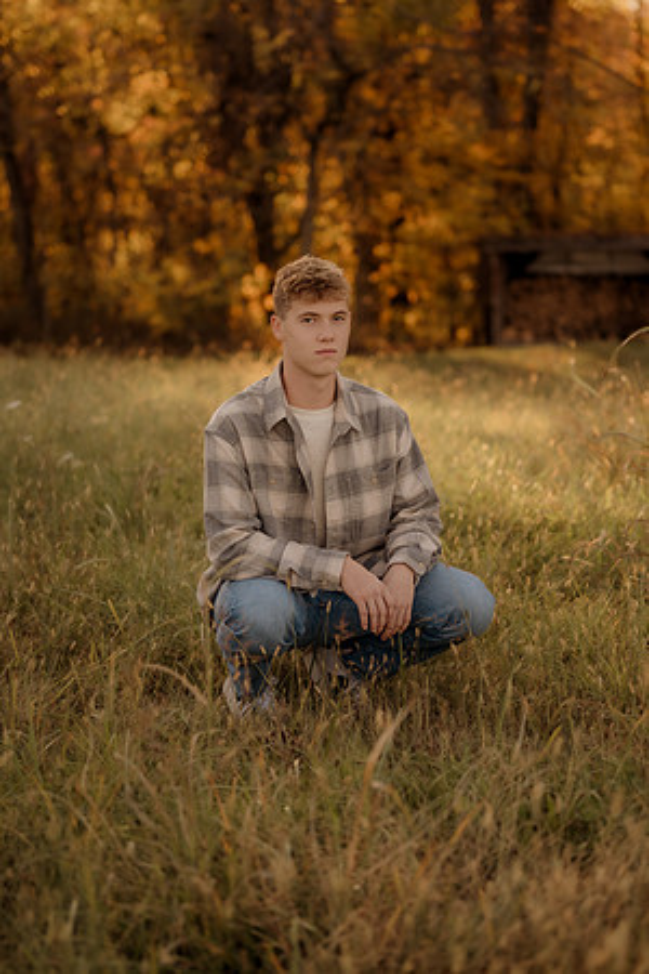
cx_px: 324
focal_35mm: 75
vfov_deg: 27.0
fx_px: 2028
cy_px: 487
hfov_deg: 18.2
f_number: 1.8
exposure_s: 1/1000
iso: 250
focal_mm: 50
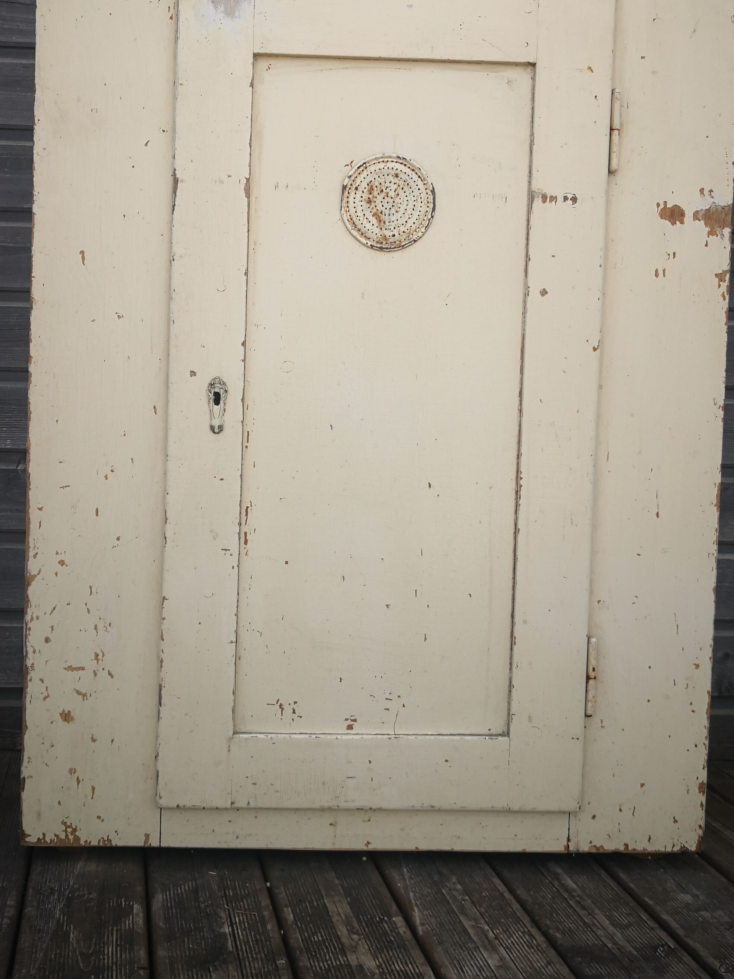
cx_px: 352
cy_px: 431
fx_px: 933
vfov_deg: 55.2
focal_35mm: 33
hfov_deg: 42.9
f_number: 1.6
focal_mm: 3.95
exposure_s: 1/849
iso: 50
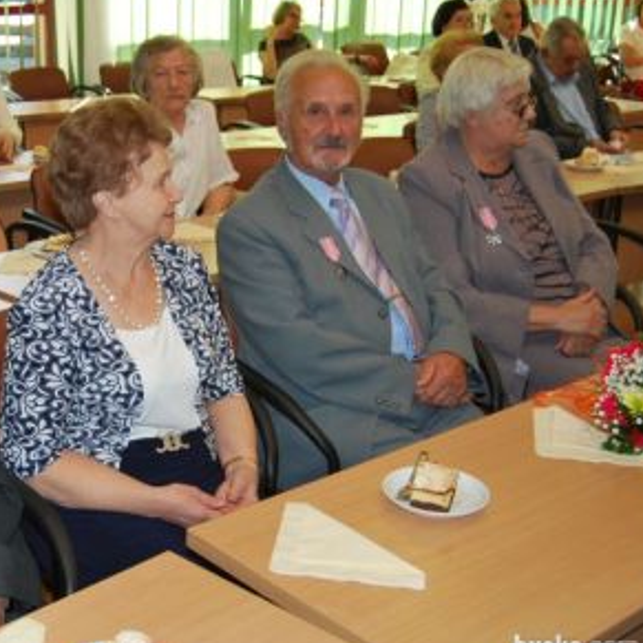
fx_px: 1198
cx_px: 152
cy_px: 338
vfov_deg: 30.0
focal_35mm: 57
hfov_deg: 29.5
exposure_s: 1/60
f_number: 4
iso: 200
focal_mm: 26
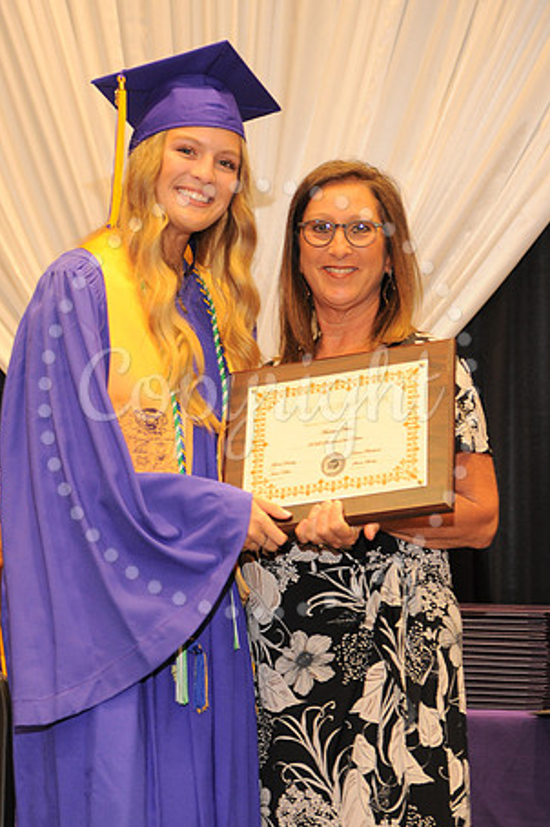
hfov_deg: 11.9
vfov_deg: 17.8
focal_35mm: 115
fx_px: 2639
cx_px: 259
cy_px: 397
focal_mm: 90
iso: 1250
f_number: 5.6
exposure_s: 1/60
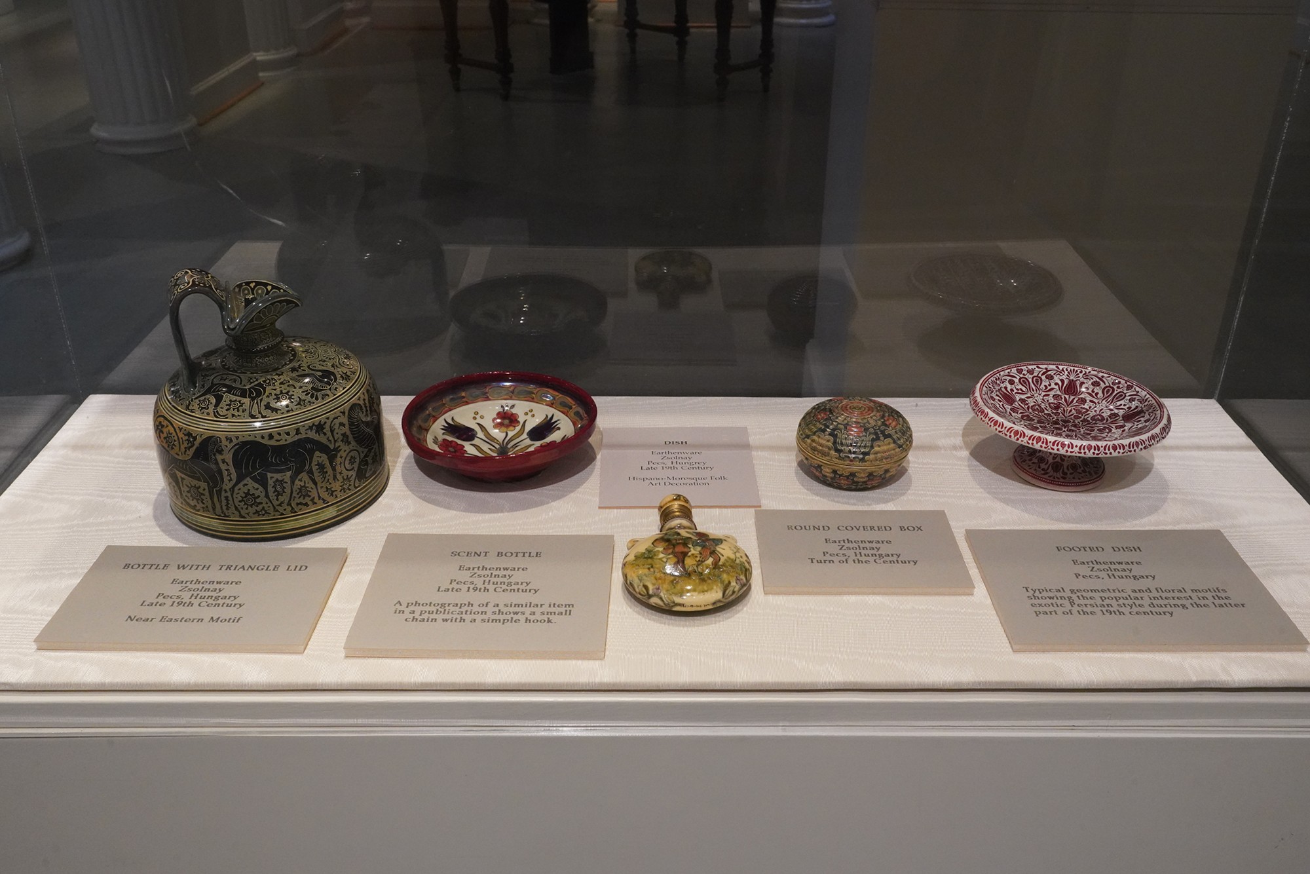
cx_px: 655
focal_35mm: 33
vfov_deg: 40.0
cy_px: 437
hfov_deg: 57.2
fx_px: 1201
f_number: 16
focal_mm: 33
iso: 6400
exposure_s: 1/80
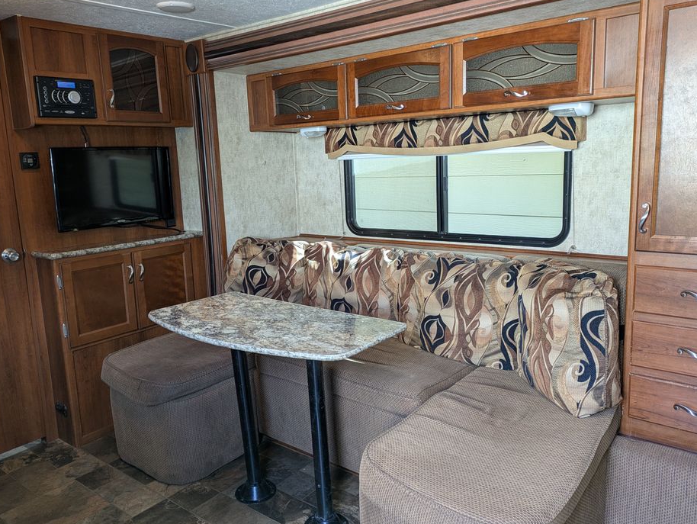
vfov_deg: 49.8
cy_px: 248
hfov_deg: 63.3
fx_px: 564
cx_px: 321
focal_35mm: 28
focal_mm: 5.43
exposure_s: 1/40
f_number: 1.89
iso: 89
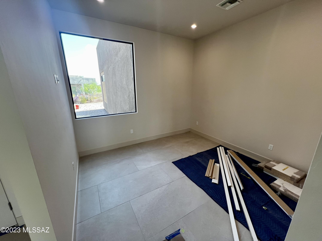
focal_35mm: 13
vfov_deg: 89.9
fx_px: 121
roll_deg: +0.0
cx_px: 161
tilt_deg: -15.9
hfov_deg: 106.2
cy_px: 120
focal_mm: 1.57
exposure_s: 1/120
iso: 100
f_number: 1.8
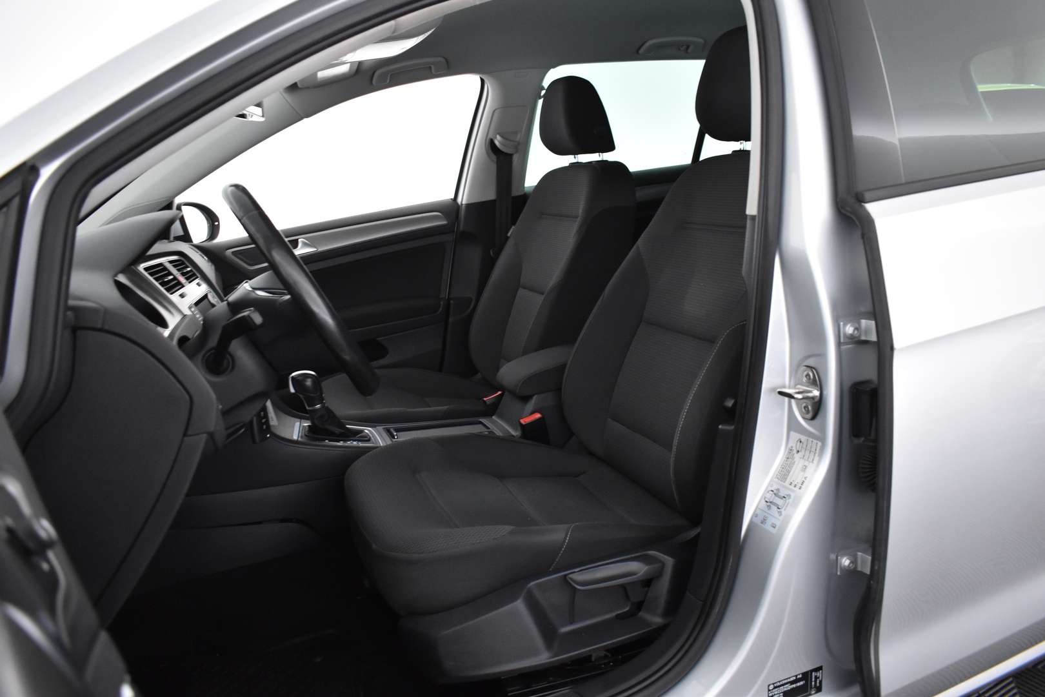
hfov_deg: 67.4
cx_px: 522
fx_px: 784
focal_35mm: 27
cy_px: 348
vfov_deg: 47.9
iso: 1800
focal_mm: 18
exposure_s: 1/30
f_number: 3.5
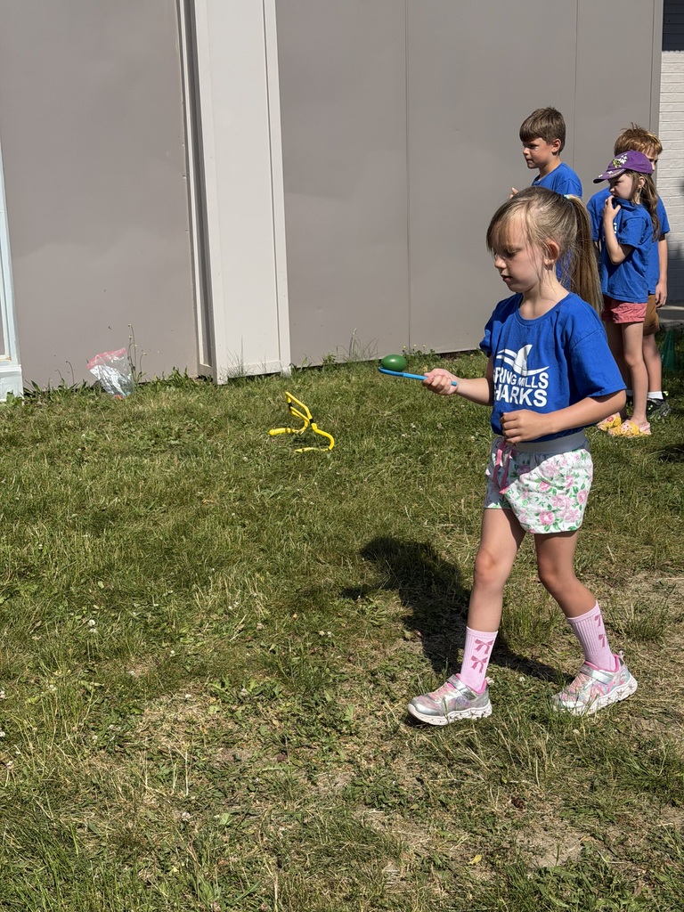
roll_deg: +1.7
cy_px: 456
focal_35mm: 48
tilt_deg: -12.5
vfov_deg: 39.7
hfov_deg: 30.3
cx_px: 342
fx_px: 1265
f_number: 1.78
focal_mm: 6.76
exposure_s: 1/6024
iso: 64
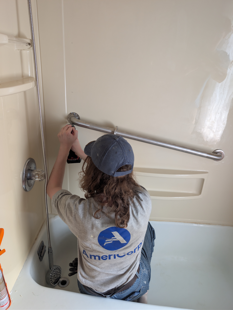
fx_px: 215
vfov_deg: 71.5
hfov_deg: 56.9
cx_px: 116
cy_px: 155
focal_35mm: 24
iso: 360
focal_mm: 6.9
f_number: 1.68
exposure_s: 1/92.1
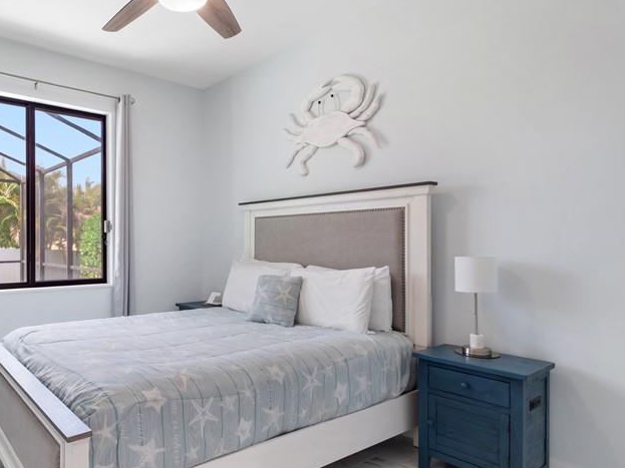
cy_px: 246
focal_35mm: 23
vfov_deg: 58.8
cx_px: 181
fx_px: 415
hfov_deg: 70.5
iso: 200
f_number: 7.1
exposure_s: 1/5
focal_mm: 7
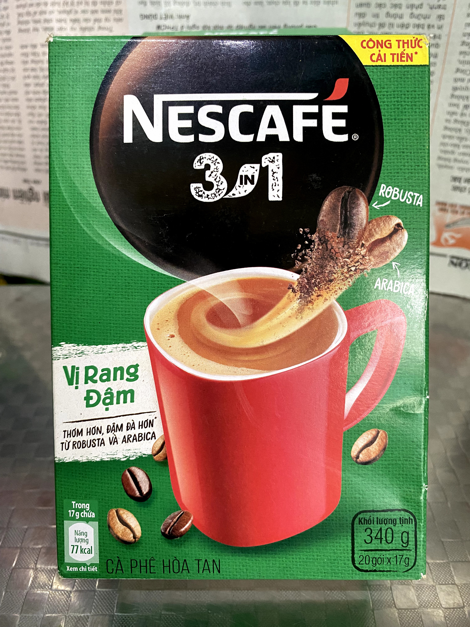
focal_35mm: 26
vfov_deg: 67.3
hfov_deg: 53.1
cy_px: 314
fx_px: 471
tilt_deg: -37.8
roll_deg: -1.5
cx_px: 235
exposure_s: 1/50
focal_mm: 4.25
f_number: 1.8
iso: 400
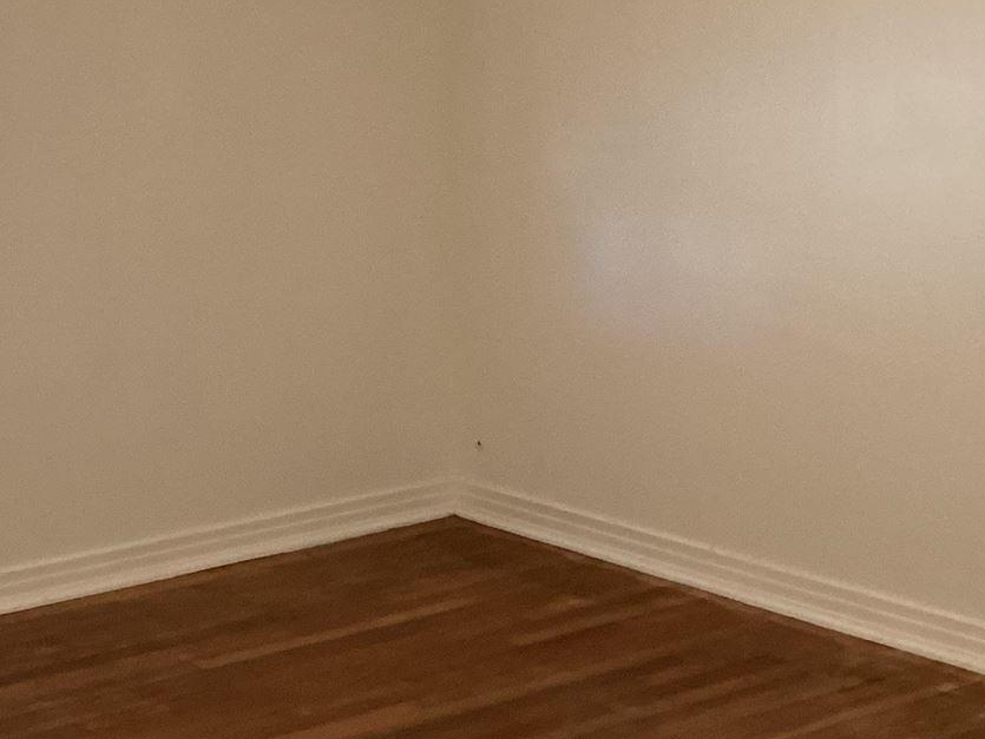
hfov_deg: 25.4
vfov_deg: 19.4
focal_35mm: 76
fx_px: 2164
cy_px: 480
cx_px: 283
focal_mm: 3.3
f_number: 2.4
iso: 320
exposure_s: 1/40
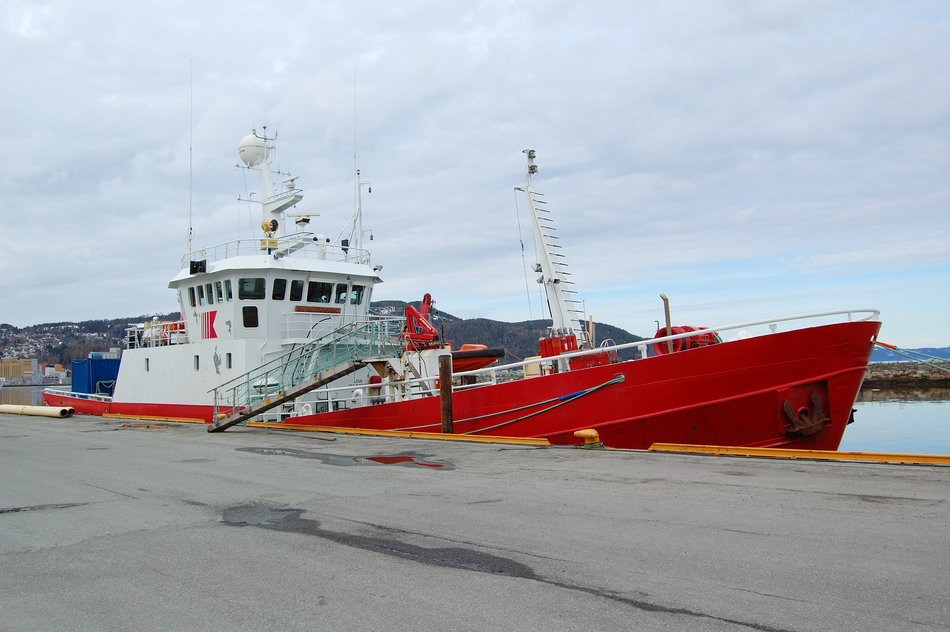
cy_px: 316
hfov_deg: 62.0
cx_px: 475
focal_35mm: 30
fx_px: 791
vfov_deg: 43.5
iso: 200
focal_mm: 20
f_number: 9
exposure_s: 1/250
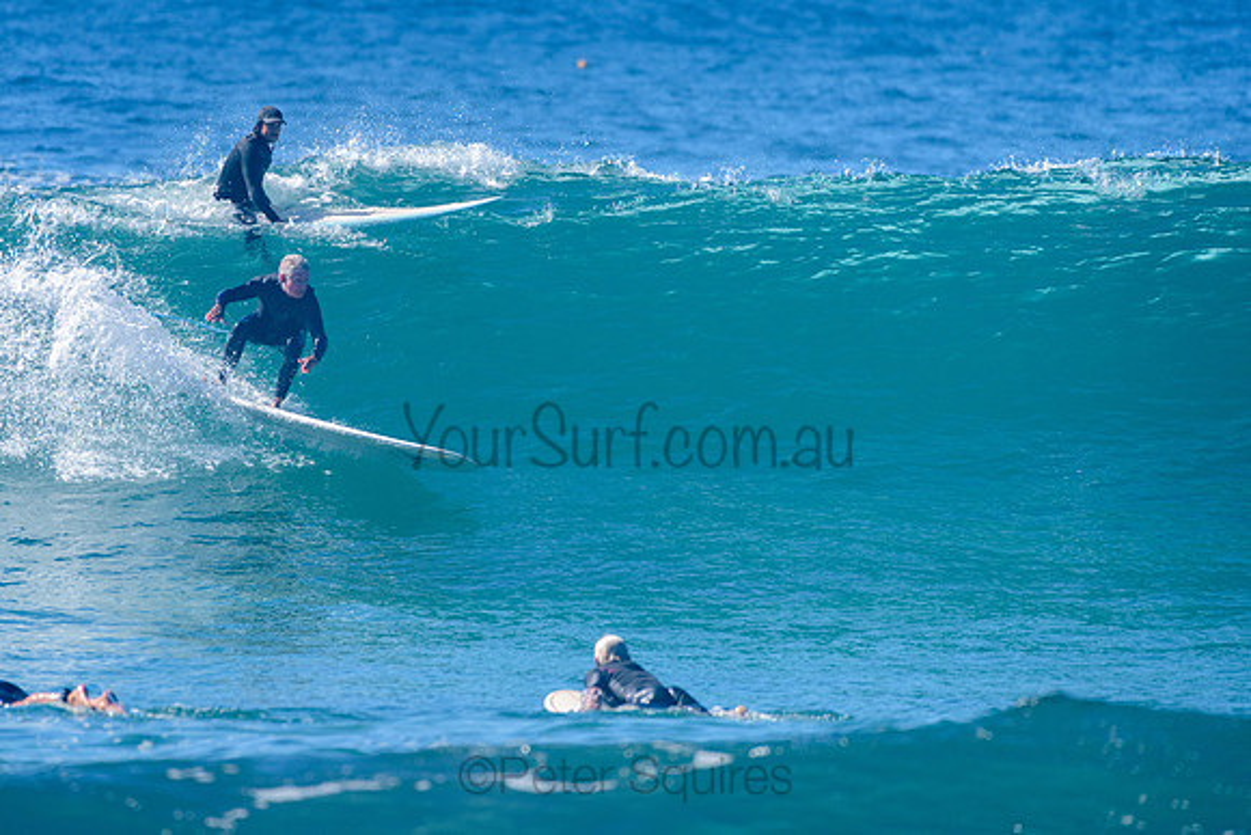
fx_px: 21299
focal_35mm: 613
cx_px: 484
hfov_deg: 3.4
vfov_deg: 2.2
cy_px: 323
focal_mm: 500
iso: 180
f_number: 5.6
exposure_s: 1/2000
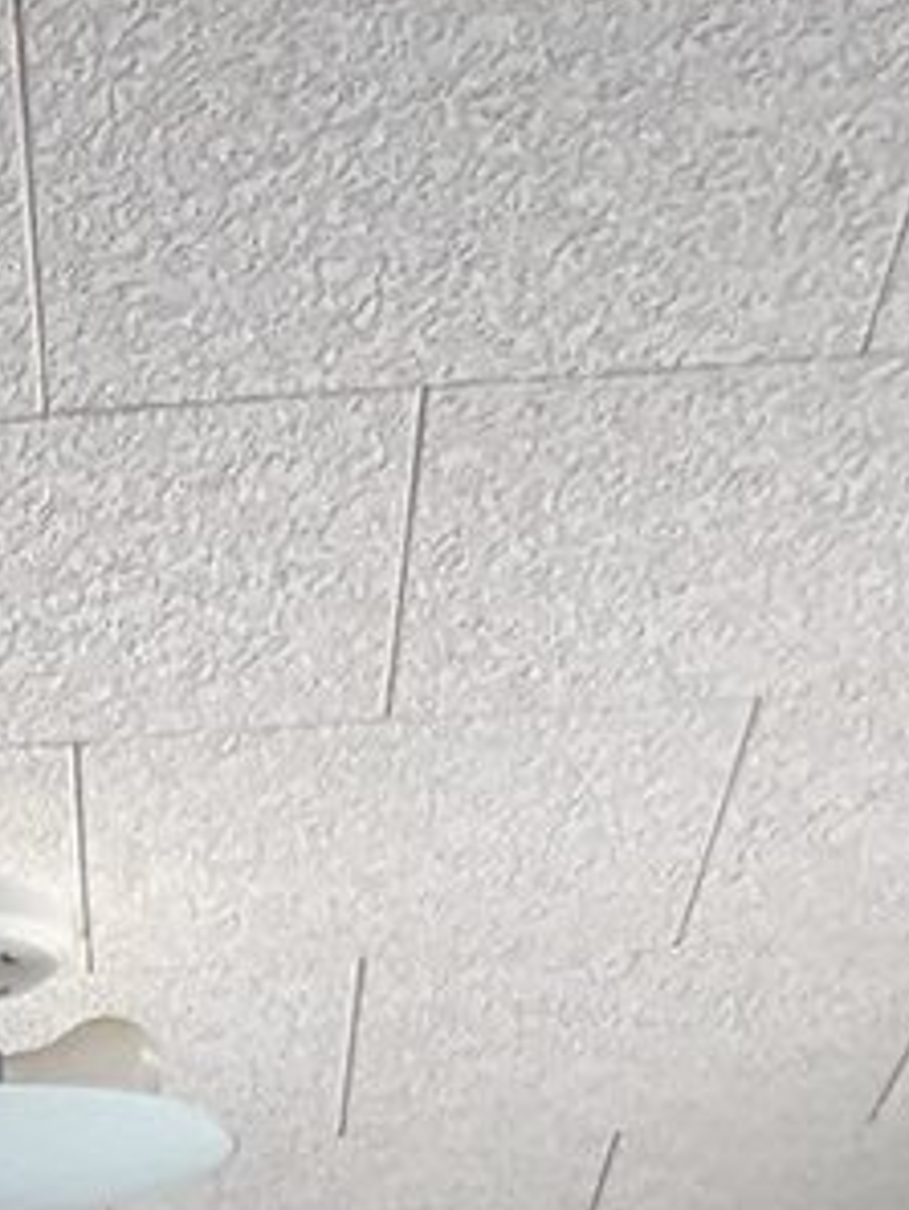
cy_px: 2554
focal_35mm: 101
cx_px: -681
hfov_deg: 13.3
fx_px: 3534
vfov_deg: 15.0
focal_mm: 1.95
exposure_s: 1/226
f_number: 2.2
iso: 103
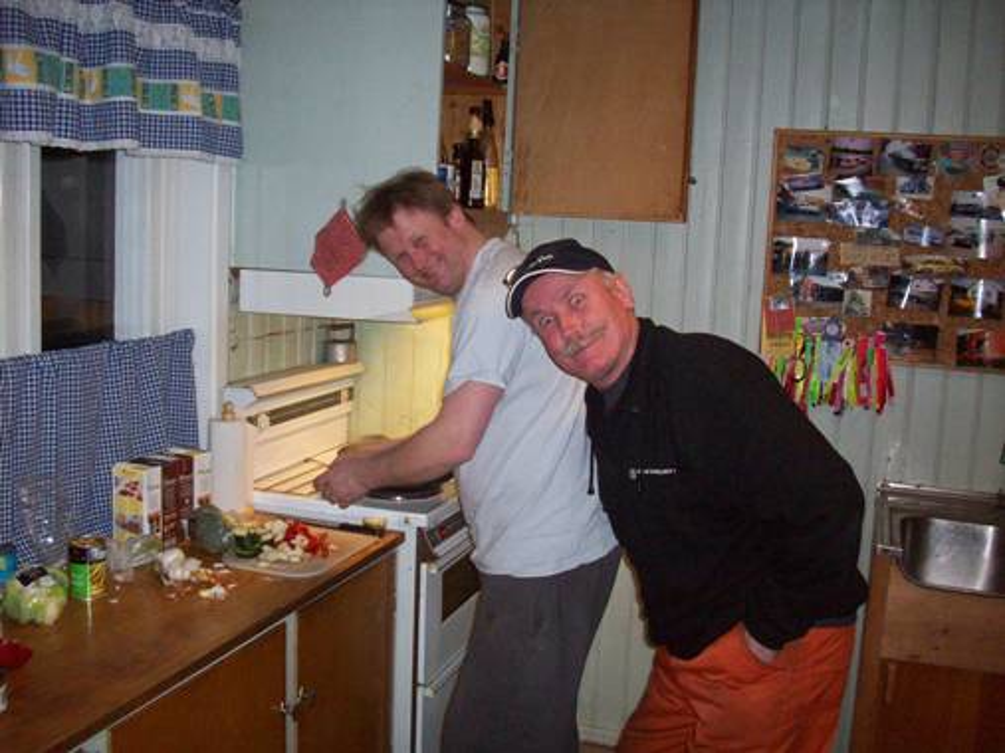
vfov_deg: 38.7
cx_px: 502
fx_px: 1074
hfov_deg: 50.1
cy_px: 376
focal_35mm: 37
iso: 200
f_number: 2.8
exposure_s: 1/64
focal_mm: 6.2
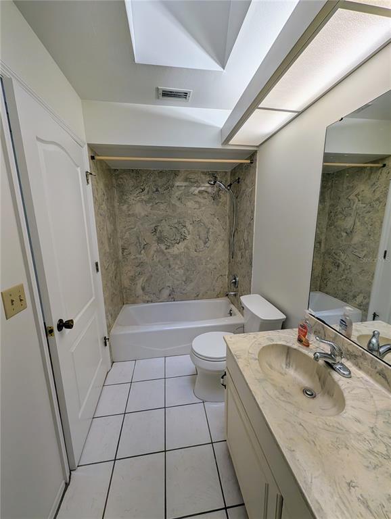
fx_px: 180
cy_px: 260
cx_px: 196
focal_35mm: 12
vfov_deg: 110.5
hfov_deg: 94.6
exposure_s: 1/352
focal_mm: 2.02
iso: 53
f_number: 1.7
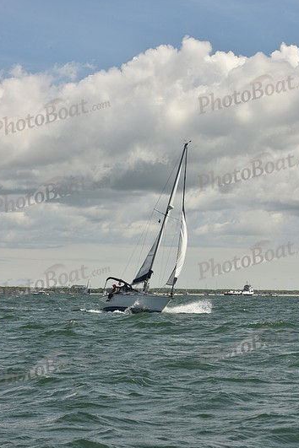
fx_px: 1333
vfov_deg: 19.1
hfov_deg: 12.8
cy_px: 226
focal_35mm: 107
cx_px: 154
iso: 320
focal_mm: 98
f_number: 13
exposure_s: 1/800
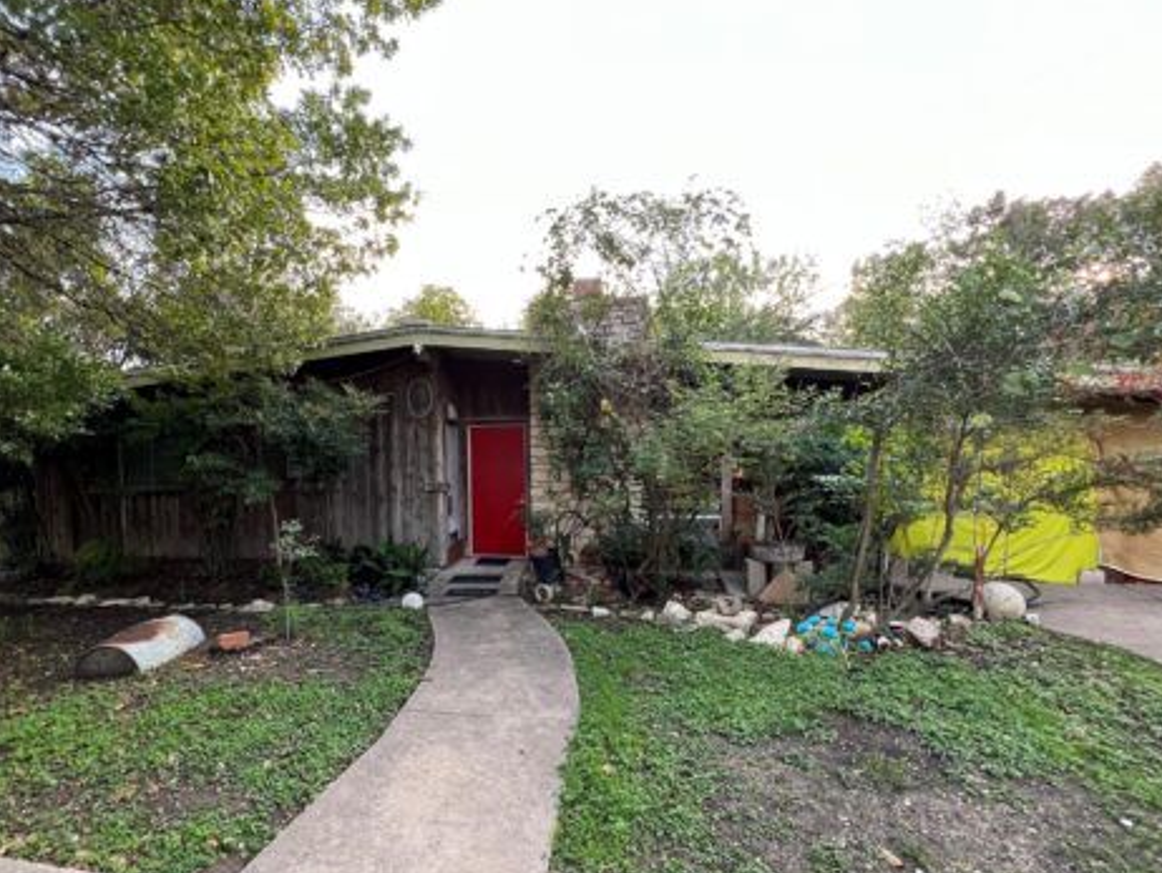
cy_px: 475
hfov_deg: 97.9
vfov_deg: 81.6
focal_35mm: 15
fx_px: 504
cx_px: 527
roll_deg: +0.6
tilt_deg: -3.6
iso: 100
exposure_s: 1/99
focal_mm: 1.57
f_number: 1.8
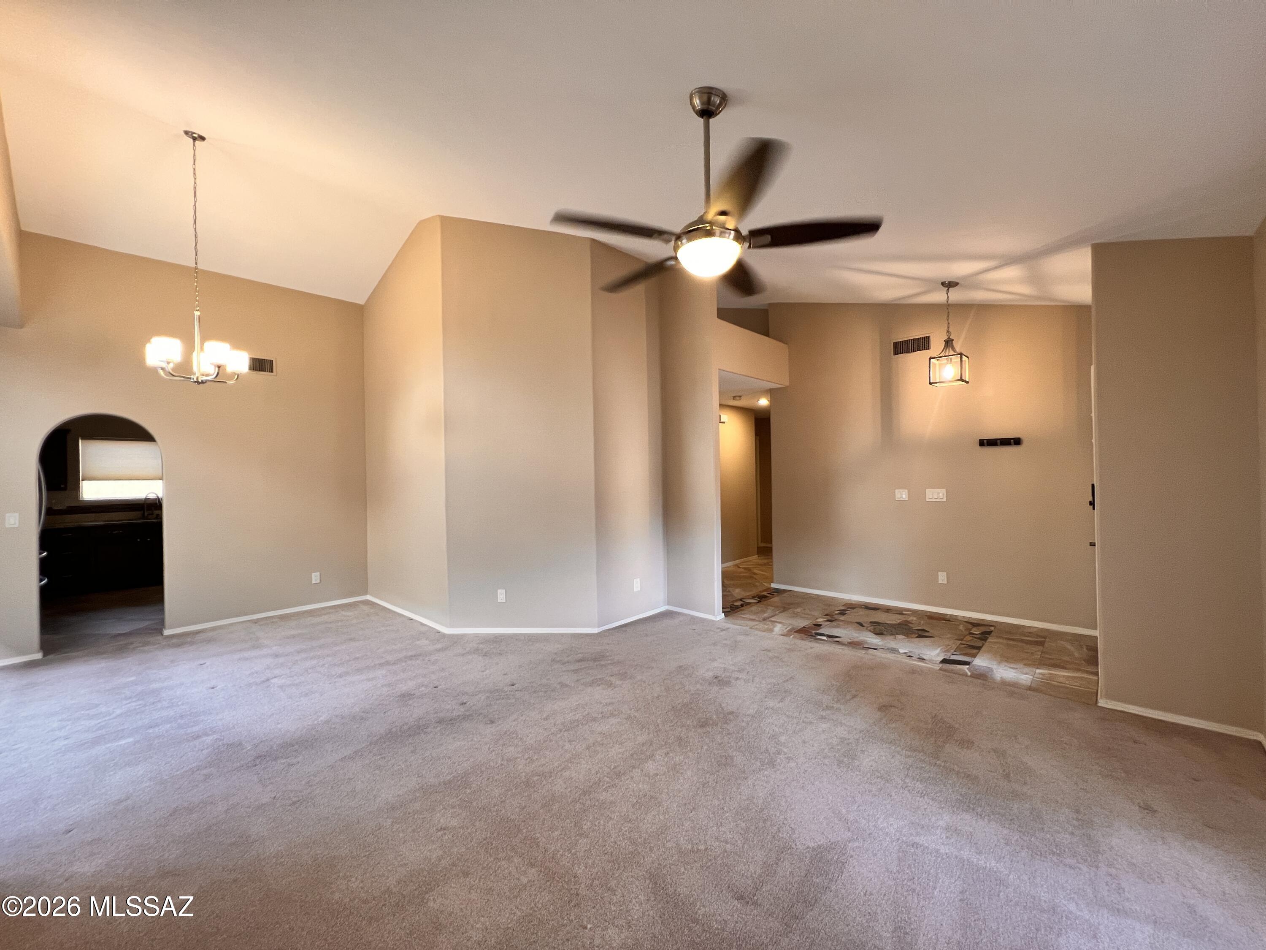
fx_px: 475
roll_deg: +1.0
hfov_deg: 106.2
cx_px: 633
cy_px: 475
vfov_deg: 89.9
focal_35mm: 13
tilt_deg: +0.3
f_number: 1.8
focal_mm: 1.57
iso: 125
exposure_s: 1/60
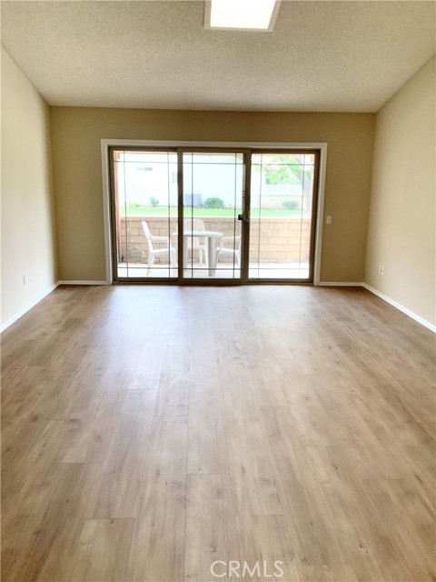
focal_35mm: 31
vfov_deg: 58.4
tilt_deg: -11.2
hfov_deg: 45.4
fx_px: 521
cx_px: 218
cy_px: 291
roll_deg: -0.7
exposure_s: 1/120
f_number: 2.4
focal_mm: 3.3
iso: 64
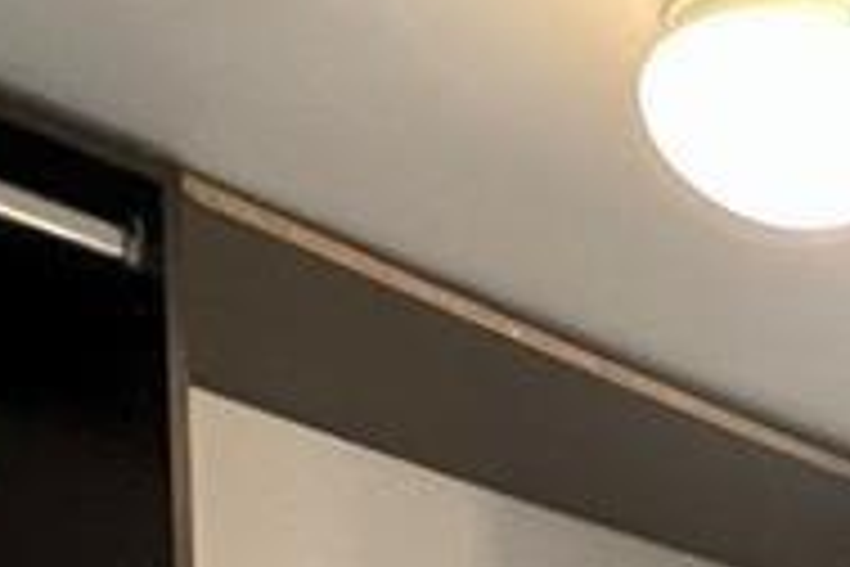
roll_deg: -1.6
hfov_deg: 20.5
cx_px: 1241
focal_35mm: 86
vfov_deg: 12.1
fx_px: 2030
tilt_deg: -6.8
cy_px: 1431
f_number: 1.8
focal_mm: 1.57
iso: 200
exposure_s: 1/60
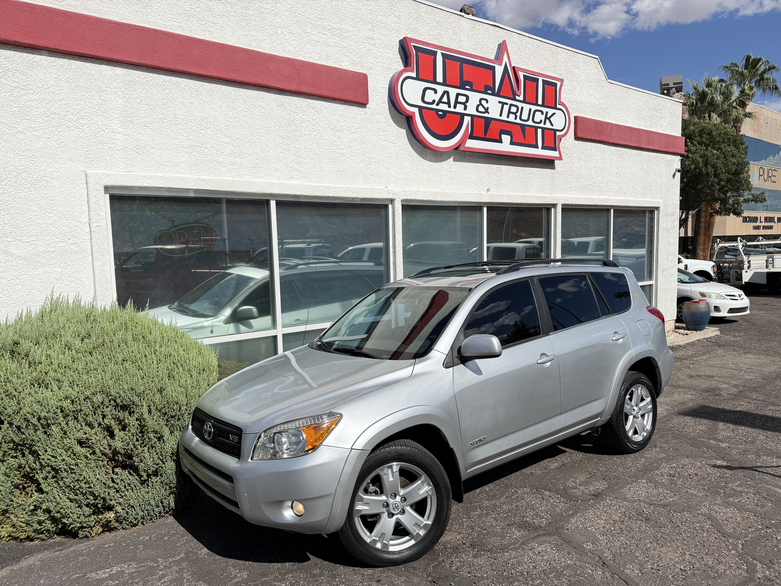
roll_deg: +1.8
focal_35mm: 24
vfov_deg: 56.8
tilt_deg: -4.9
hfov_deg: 71.6
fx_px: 541
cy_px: 293
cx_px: 390
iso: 100
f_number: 1.78
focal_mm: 6.76
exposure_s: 1/7353
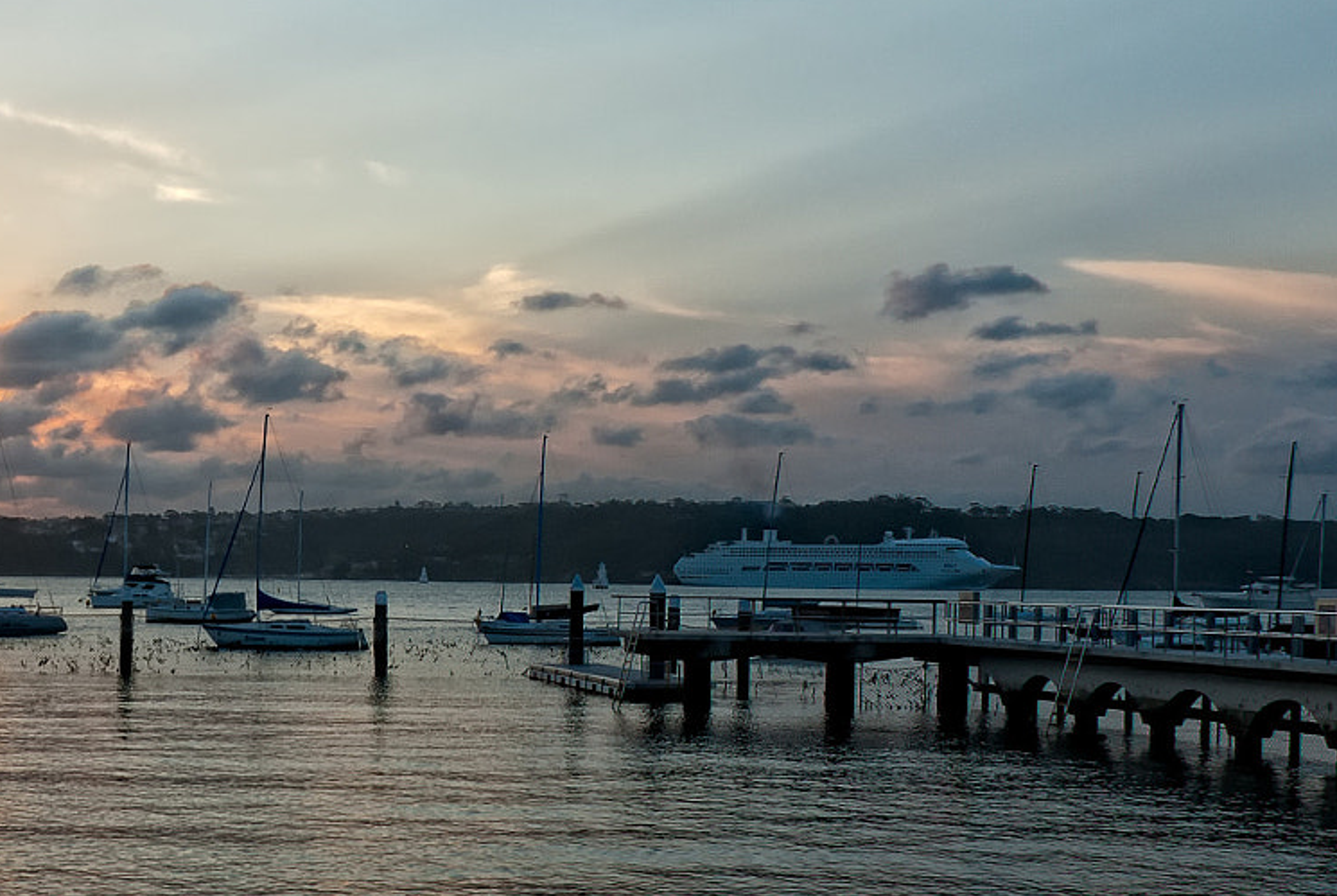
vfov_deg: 23.3
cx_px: 90
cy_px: 619
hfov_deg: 32.4
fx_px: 2157
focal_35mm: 58
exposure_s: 1/160
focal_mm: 18
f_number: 6.3
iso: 100
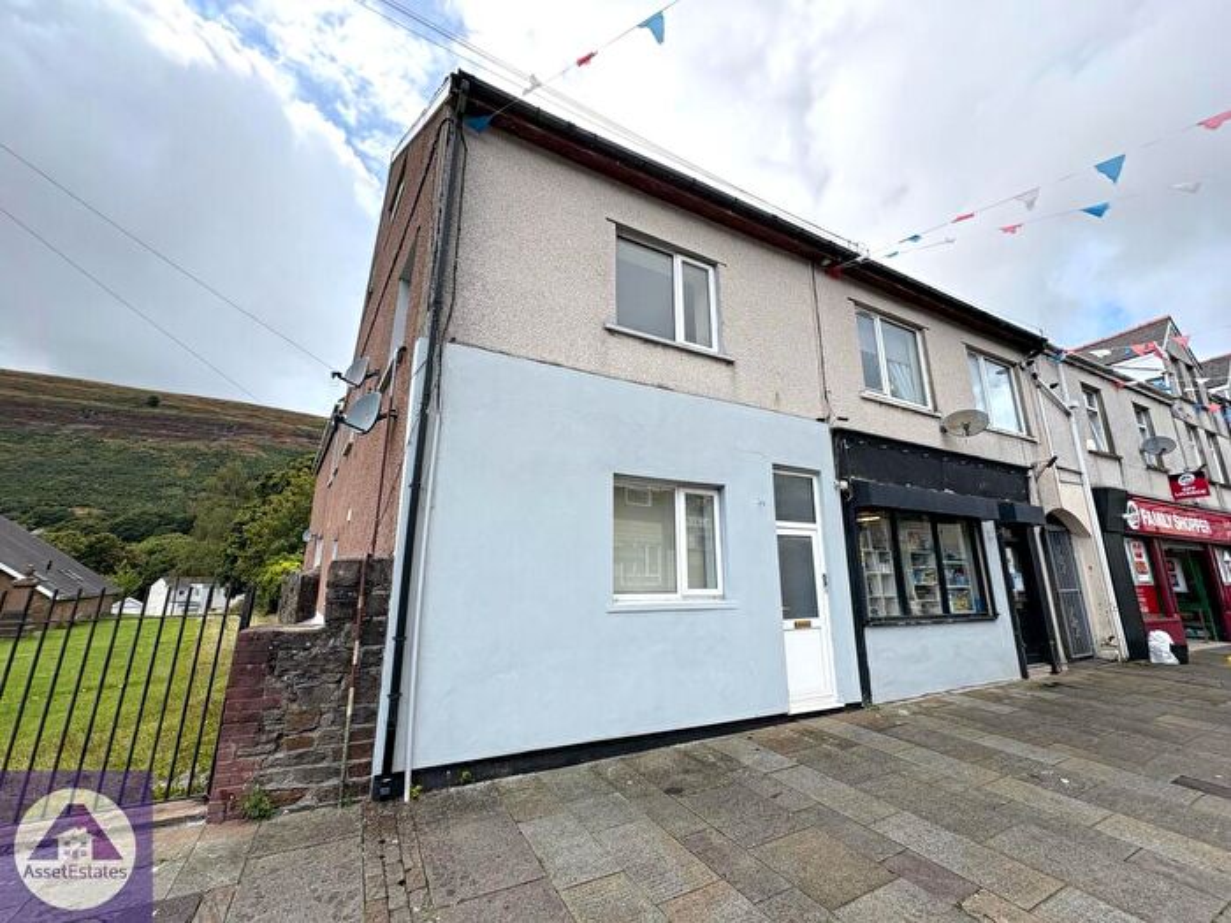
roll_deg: -0.8
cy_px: 462
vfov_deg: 85.7
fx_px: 498
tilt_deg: +14.0
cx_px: 616
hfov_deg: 102.1
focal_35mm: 14
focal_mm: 2.22
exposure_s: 1/956
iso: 40
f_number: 2.2
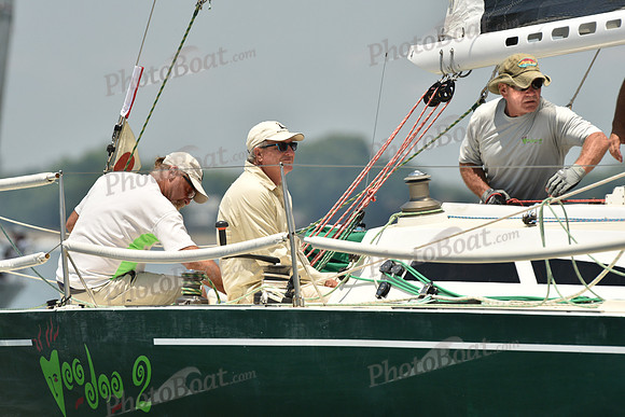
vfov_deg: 2.3
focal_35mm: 600
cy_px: 208
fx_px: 10419
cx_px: 312
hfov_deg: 3.4
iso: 320
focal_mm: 600
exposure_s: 1/1000
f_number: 10
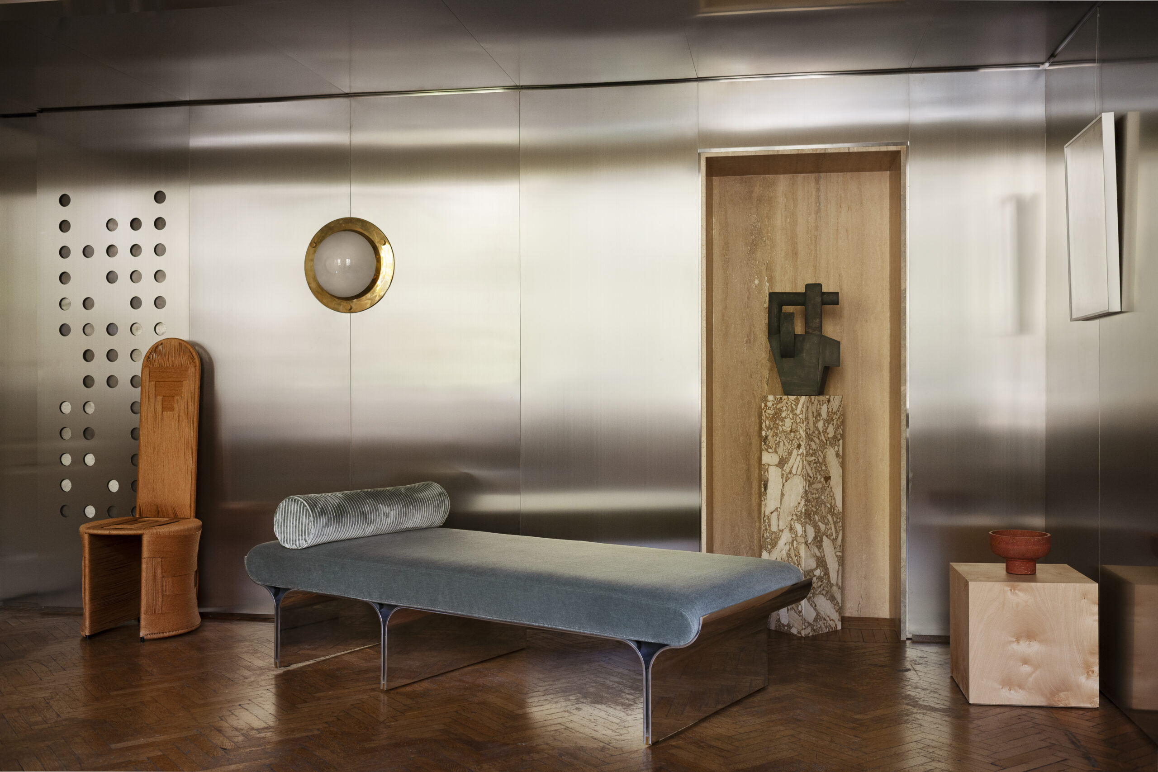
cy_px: 386
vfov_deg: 37.9
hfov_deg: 54.4
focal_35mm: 35
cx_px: 579
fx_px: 1126
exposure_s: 1/40
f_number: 5.6
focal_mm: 35
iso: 400
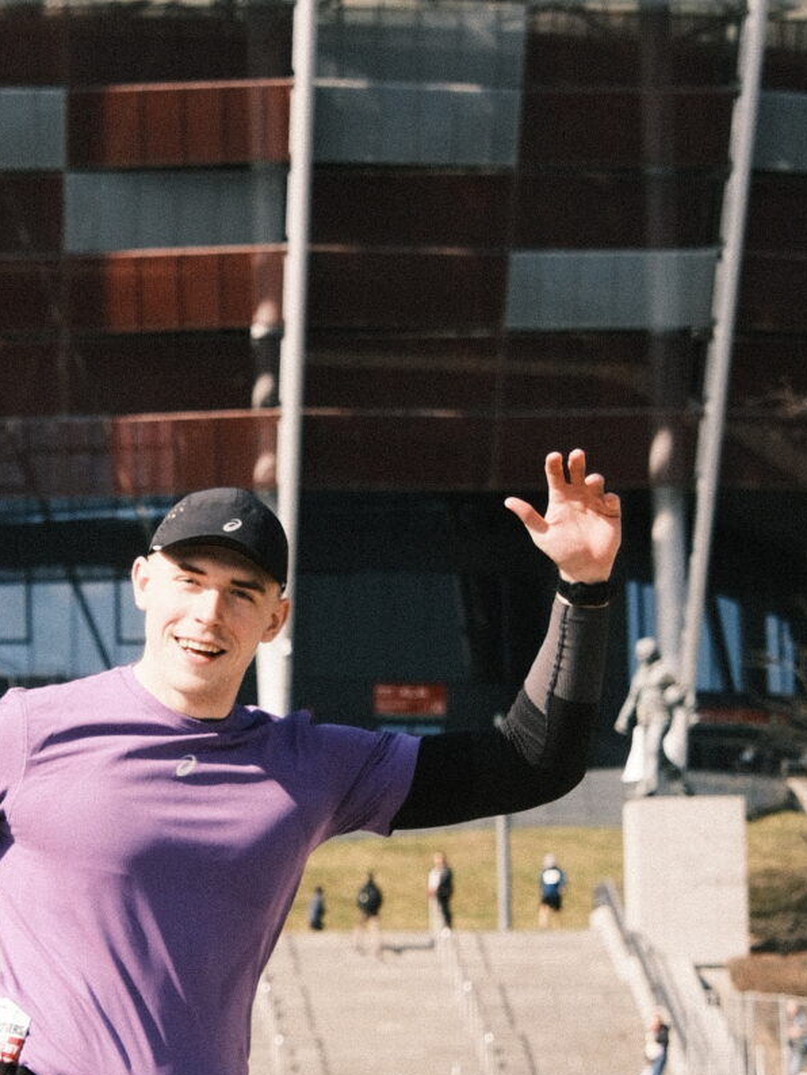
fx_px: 4815
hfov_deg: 9.5
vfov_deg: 12.7
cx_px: 108
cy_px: 802
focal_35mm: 155
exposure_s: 1/4000
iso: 400
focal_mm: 33.2
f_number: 2.8
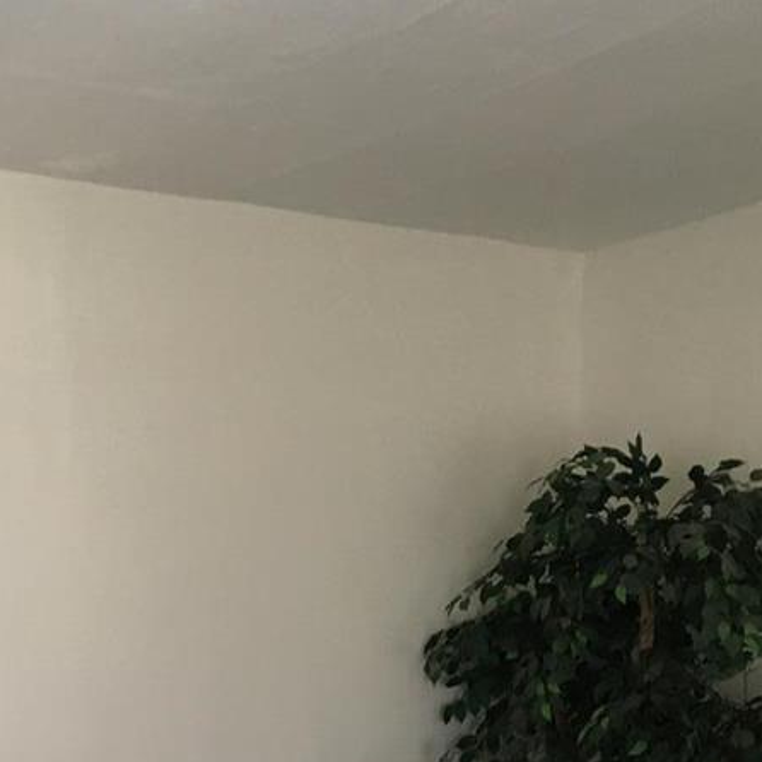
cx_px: 55
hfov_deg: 24.2
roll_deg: +3.2
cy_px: 875
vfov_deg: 23.2
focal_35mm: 69
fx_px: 1718
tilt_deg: -6.6
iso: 100
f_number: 2.2
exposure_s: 1/30
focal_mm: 4.15
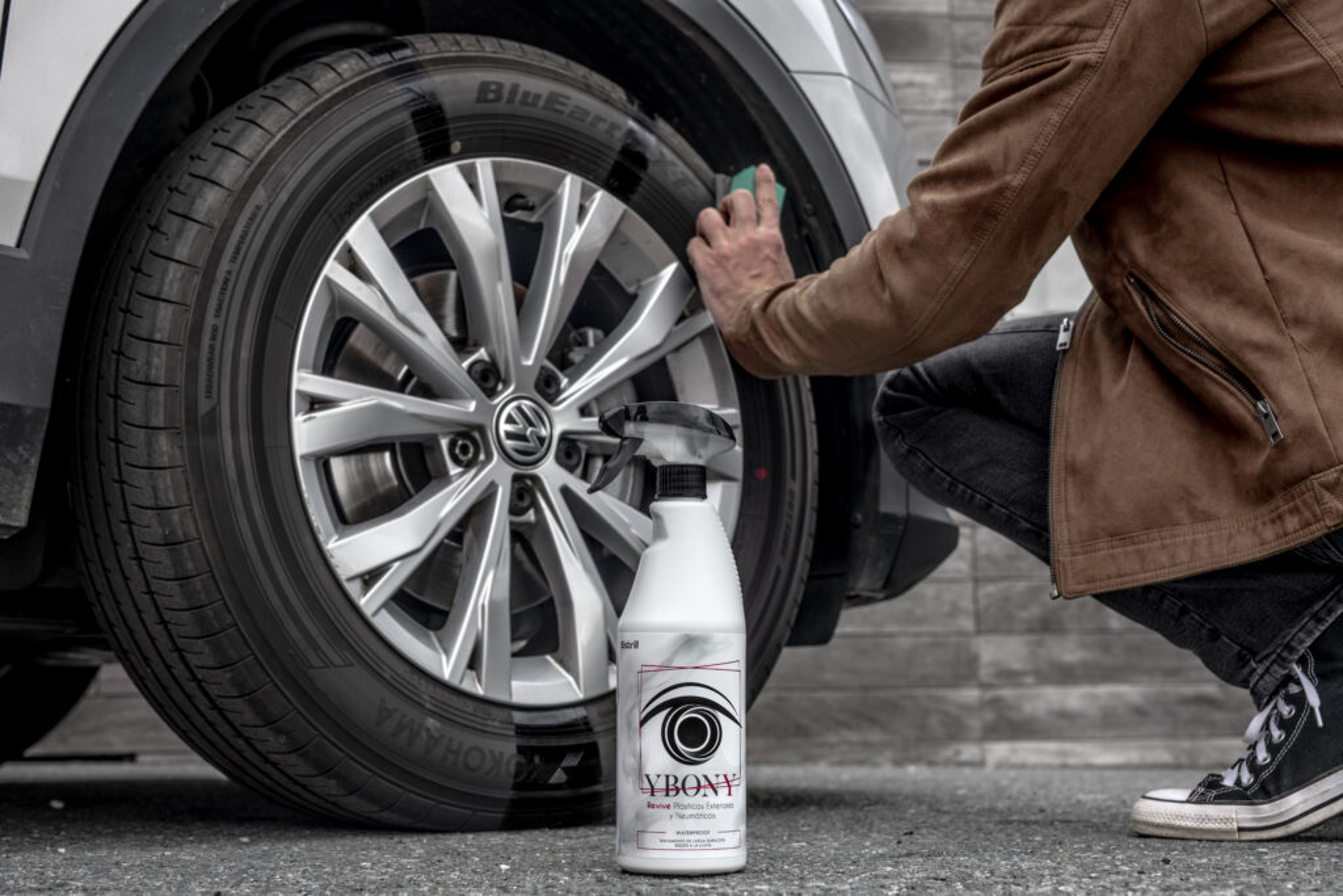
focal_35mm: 50
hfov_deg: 39.6
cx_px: 672
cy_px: 448
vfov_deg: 27.0
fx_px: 1865
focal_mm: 50
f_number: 8
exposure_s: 1/100
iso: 100
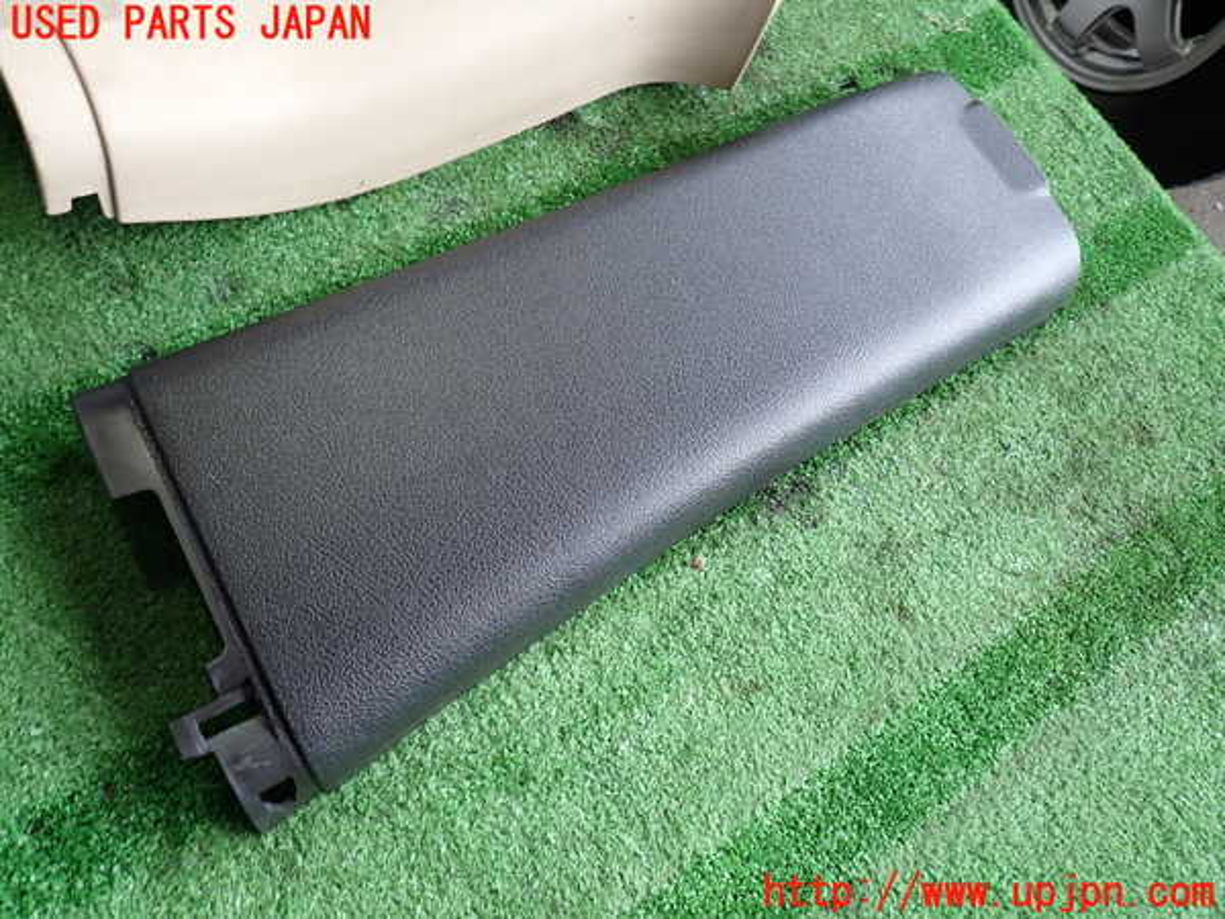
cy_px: 460
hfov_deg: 69.4
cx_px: 612
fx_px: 885
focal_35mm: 25
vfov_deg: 54.9
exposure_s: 1/60
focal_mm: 4.5
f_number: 2
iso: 125
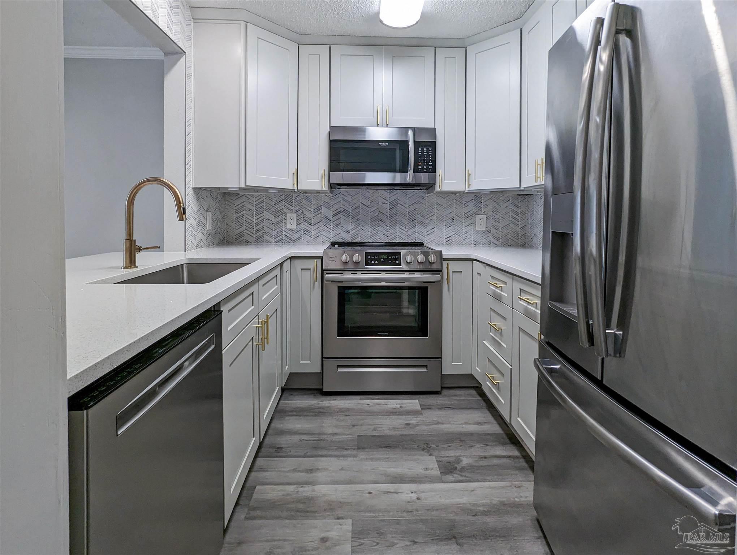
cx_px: 368
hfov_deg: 94.4
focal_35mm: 16
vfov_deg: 78.2
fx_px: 341
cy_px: 278
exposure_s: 1/120
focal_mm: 2.35
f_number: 2.2
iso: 125
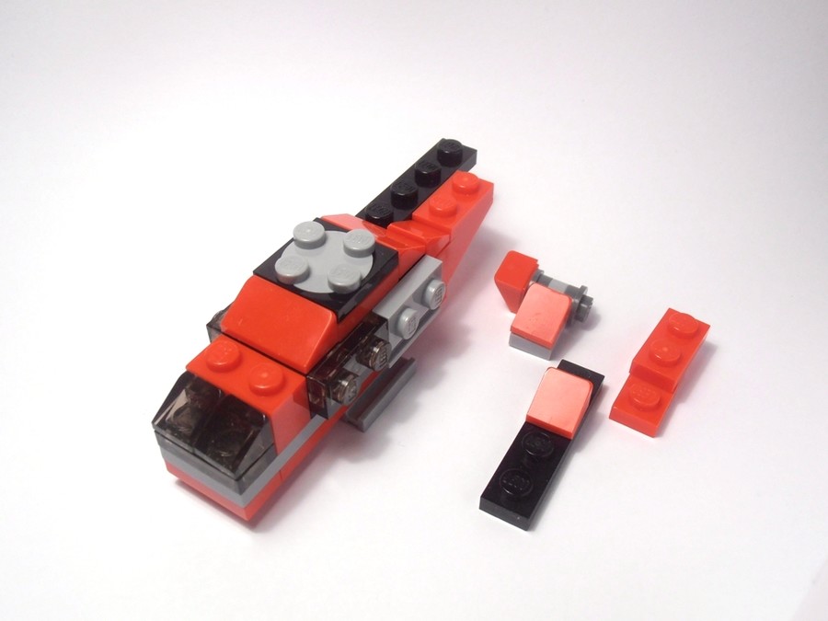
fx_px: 885
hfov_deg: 50.1
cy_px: 310
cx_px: 414
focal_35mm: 37
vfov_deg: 38.7
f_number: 3.9
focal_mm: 6.61
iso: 80
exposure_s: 1/80
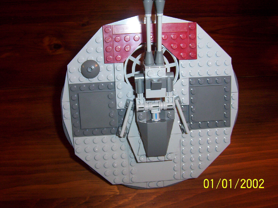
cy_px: 104
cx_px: 139
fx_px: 289
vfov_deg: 39.7
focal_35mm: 36
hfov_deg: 51.4
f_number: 2.76
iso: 140
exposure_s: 1/30
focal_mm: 5.54
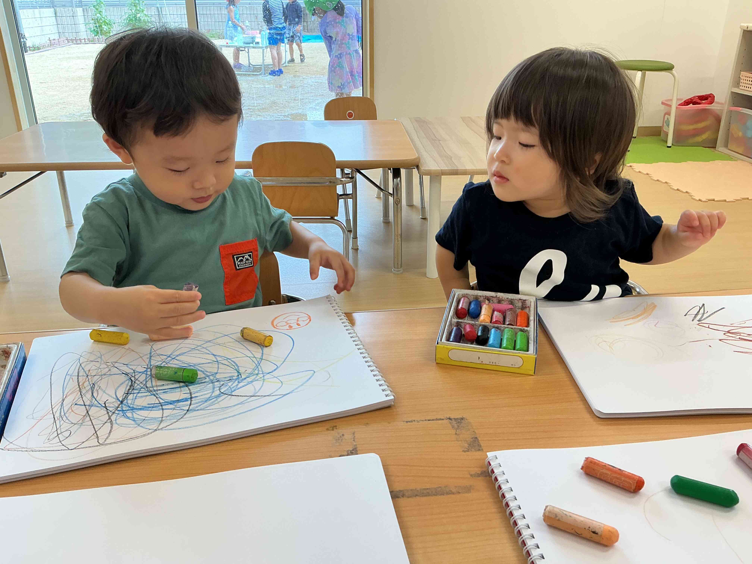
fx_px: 630
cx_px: 376
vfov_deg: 48.2
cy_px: 282
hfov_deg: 61.7
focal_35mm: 29
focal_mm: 3
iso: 40
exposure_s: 1/120
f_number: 1.8
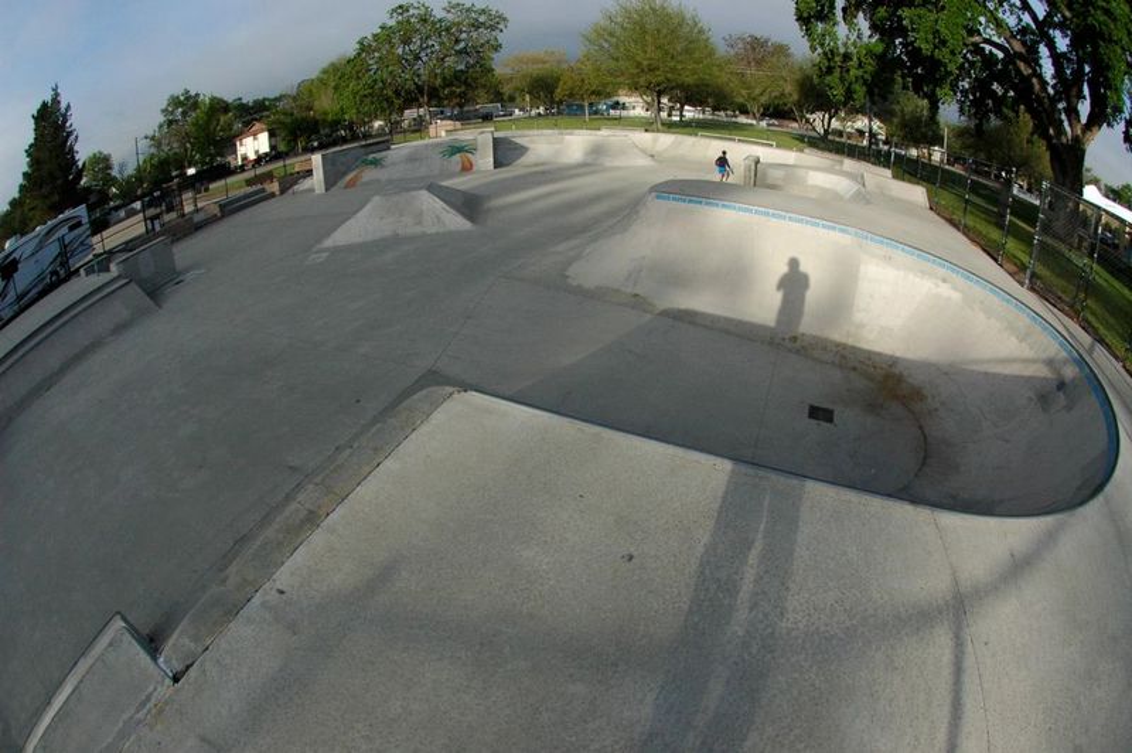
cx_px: 566
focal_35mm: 16
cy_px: 376
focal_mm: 10.5
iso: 800
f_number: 13
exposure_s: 1/640
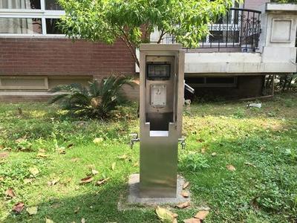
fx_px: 249
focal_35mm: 29
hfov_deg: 61.7
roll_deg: -0.6
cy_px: 112
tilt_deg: -10.2
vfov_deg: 48.2
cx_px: 148
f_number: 2.2
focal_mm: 4.15
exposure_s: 1/395
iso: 32
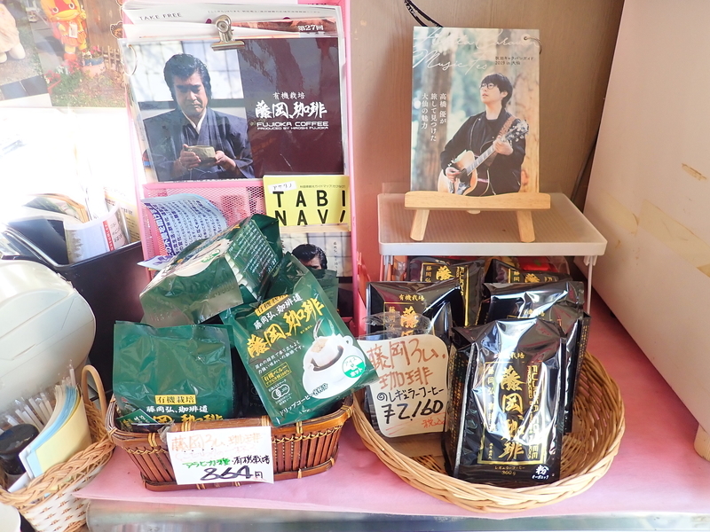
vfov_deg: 54.9
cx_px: 355
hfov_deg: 69.4
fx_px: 513
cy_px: 266
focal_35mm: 25
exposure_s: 1/50
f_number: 2
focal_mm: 4.5
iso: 200
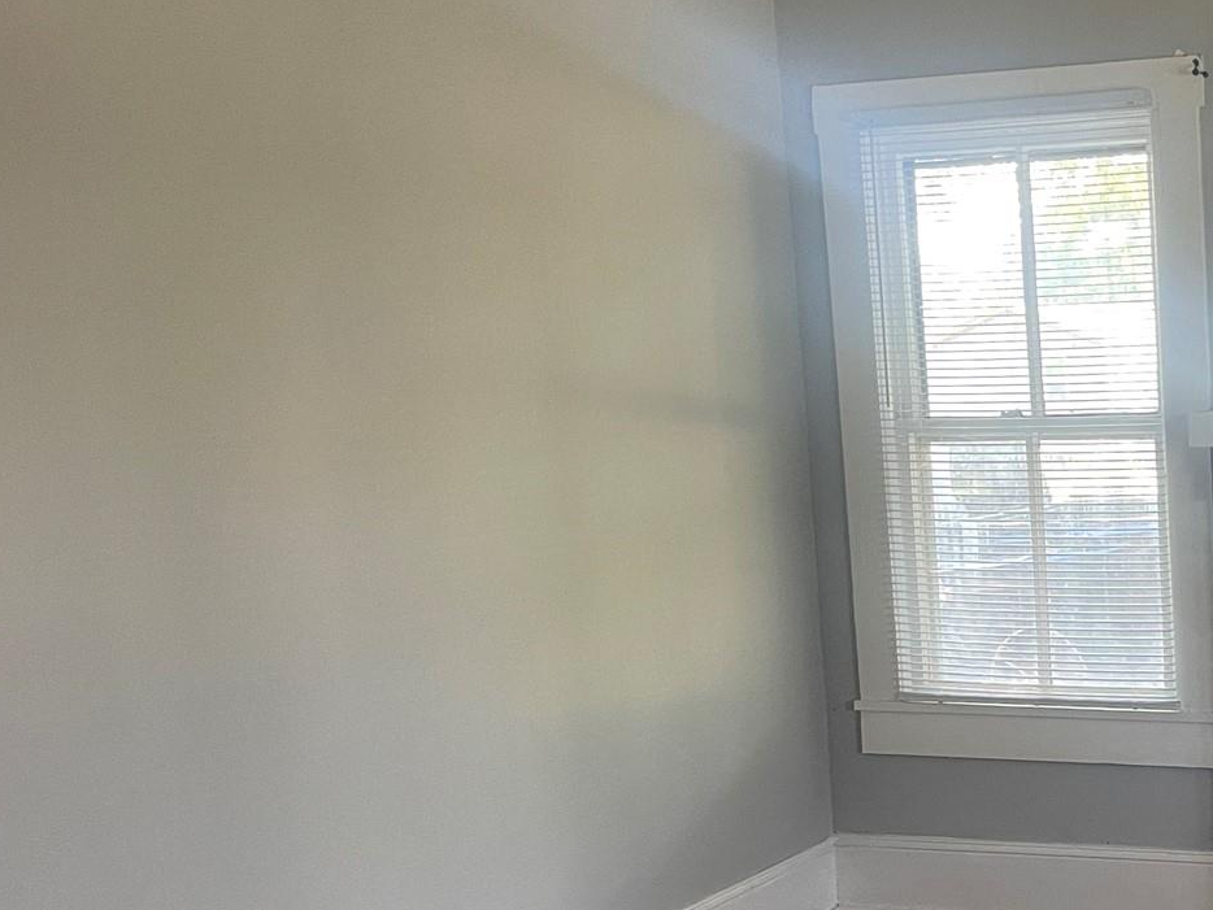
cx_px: 1275
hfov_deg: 30.8
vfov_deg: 25.4
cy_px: 659
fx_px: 1998
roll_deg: +2.4
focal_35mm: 57
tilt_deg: -8.7
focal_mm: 4.2
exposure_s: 1/60
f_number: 1.6
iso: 160
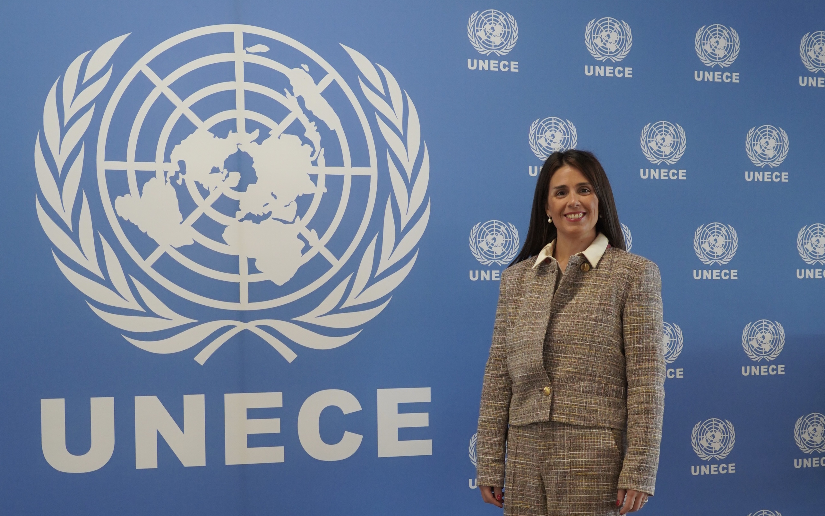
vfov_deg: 37.3
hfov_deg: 56.7
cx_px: 410
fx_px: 764
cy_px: 264
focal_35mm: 34
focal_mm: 33
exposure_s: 1/160
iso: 2000
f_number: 4
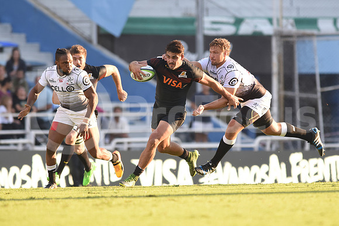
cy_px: 113
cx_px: 170
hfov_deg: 4.9
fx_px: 3956
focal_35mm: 420
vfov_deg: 3.3
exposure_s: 1/800
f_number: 4
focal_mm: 420
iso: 640
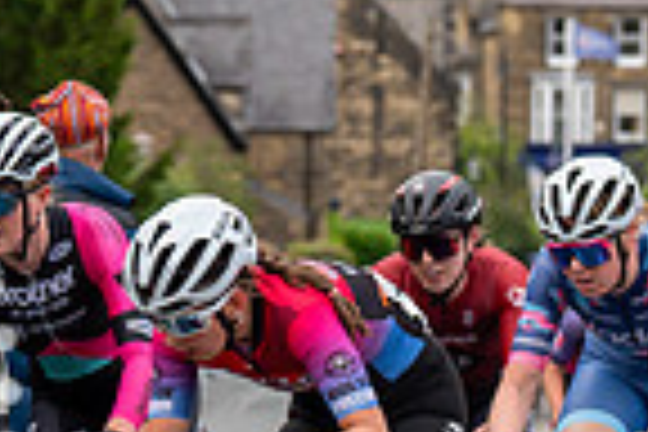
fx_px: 5058
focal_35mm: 281
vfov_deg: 4.9
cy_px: 169
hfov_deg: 7.3
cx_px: 297
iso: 500
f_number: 3.5
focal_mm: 70
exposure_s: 1/500
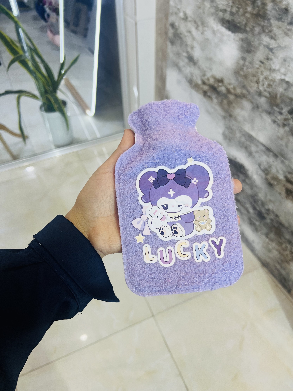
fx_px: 293
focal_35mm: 26
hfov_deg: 53.1
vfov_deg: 67.3
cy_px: 196
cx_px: 146
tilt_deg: -45.1
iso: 50
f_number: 1.5
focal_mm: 5.7
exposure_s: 1/100
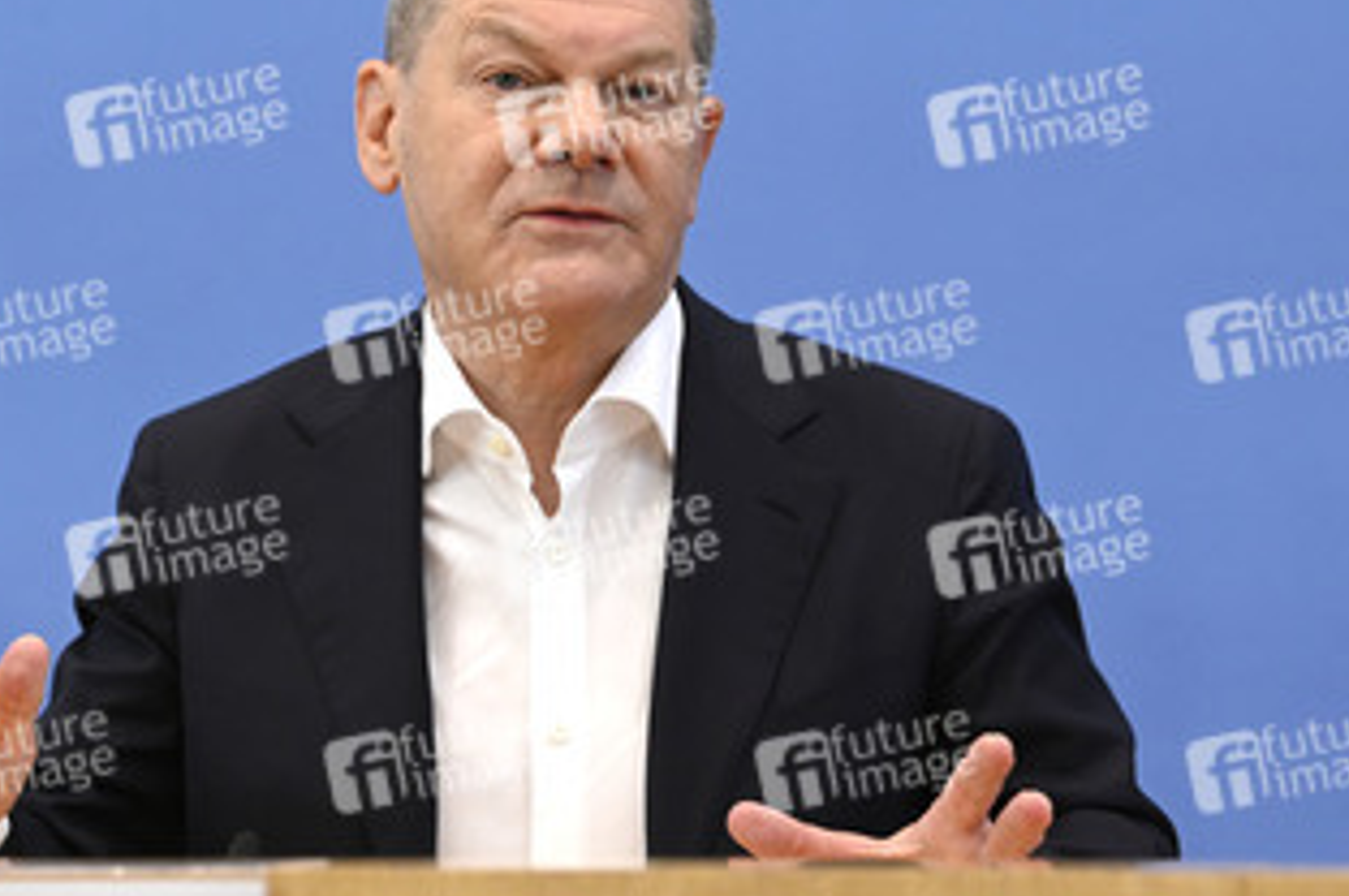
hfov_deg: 16.5
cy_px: 439
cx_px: 493
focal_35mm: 124
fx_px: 4642
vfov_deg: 11.0
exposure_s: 1/1000
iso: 3200
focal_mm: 86
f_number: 5
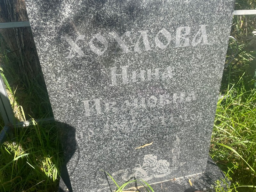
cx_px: 128
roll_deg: +1.1
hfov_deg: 67.3
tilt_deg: -23.5
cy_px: 96
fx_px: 192
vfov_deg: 53.1
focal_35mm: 26
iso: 32
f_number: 1.6
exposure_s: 1/882
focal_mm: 4.2
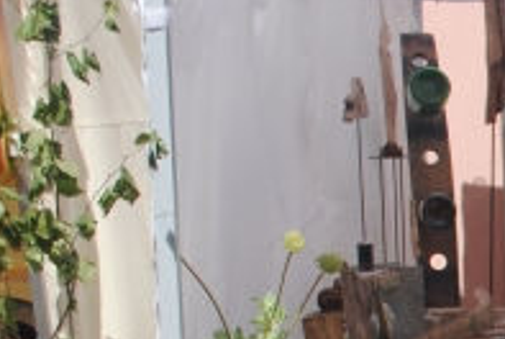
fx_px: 2641
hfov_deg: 9.9
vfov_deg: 7.2
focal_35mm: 188
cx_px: 1113
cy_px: 524
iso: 100
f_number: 9
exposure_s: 1/320
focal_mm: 26
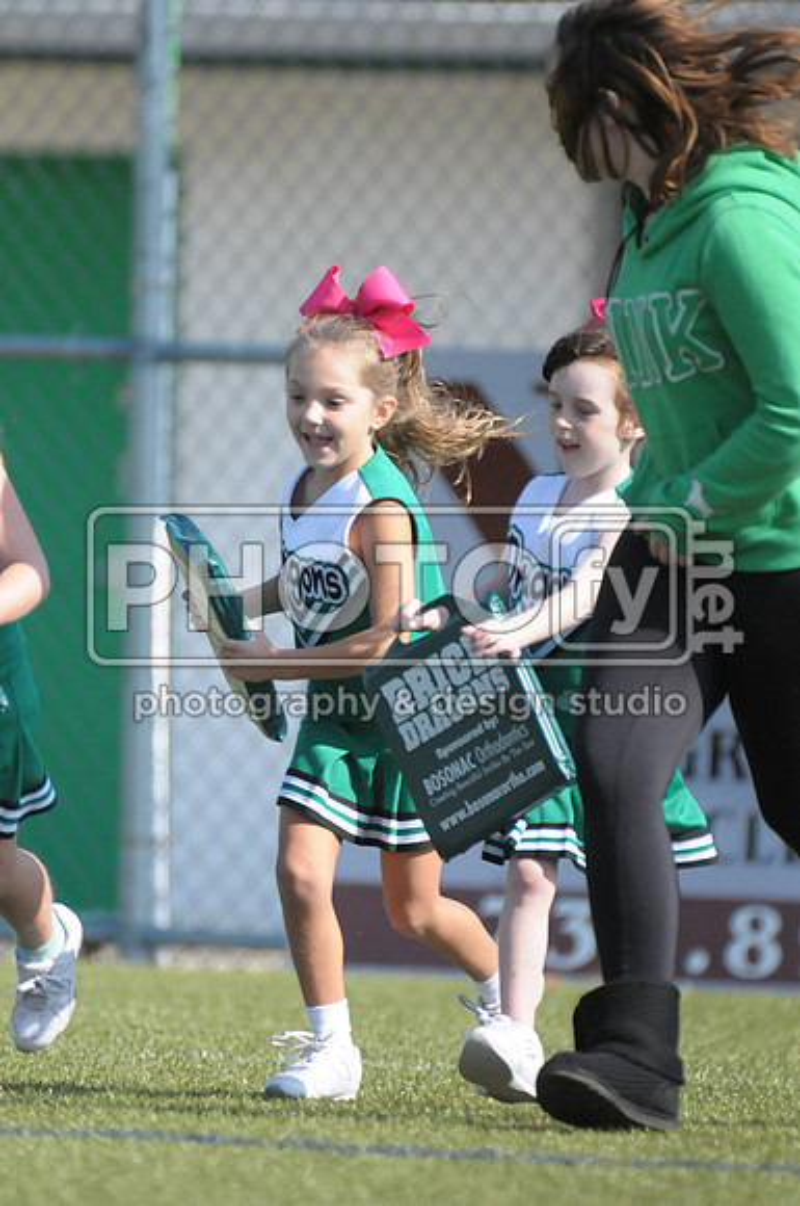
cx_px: 400
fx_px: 20058
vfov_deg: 3.4
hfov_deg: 2.3
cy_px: 603
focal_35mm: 600
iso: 1600
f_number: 4
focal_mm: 400
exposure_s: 1/6400
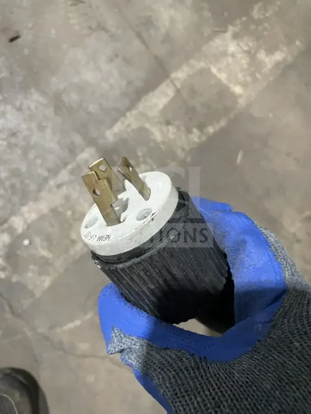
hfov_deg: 53.1
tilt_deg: -82.5
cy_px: 207
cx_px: 156
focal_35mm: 26
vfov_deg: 67.3
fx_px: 311
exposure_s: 1/60
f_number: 1.6
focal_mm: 4.2
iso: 500
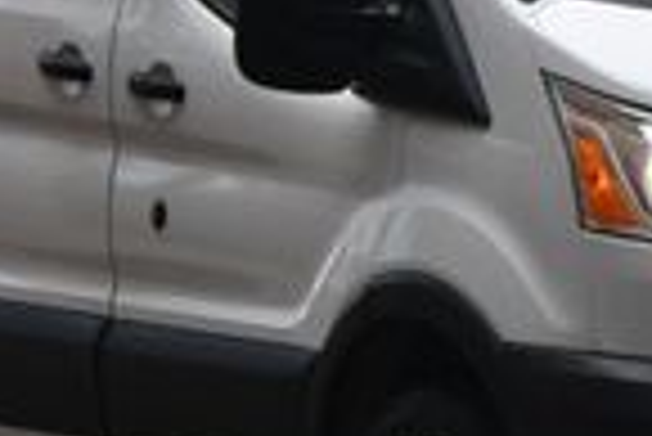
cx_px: 531
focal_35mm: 544
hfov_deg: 3.8
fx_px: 9862
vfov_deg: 2.5
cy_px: -52
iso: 200
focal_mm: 82
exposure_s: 1/250
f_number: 7.1
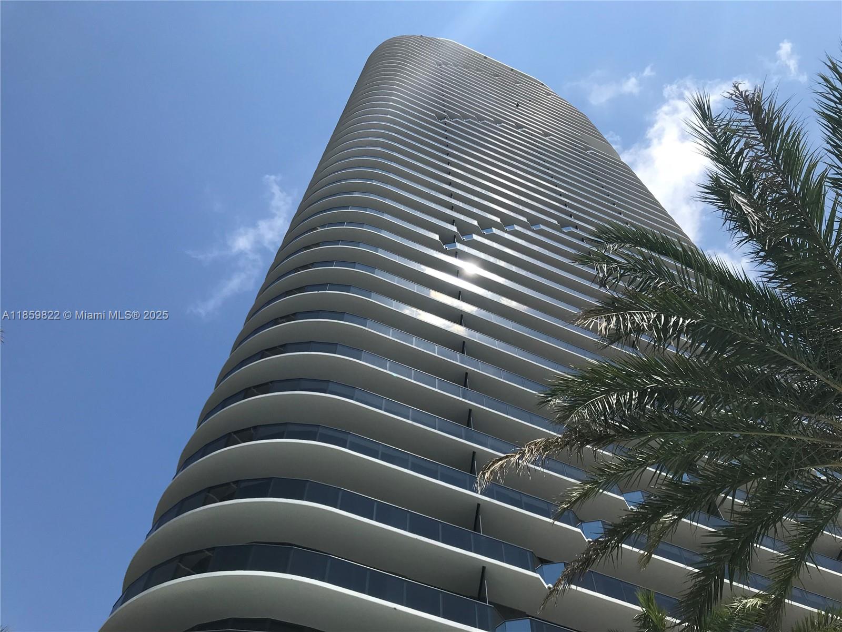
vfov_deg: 49.7
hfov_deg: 63.4
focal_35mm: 28
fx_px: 681
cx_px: 421
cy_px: 316
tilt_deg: +59.5
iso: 20
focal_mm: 3.99
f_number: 1.8
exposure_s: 1/3425
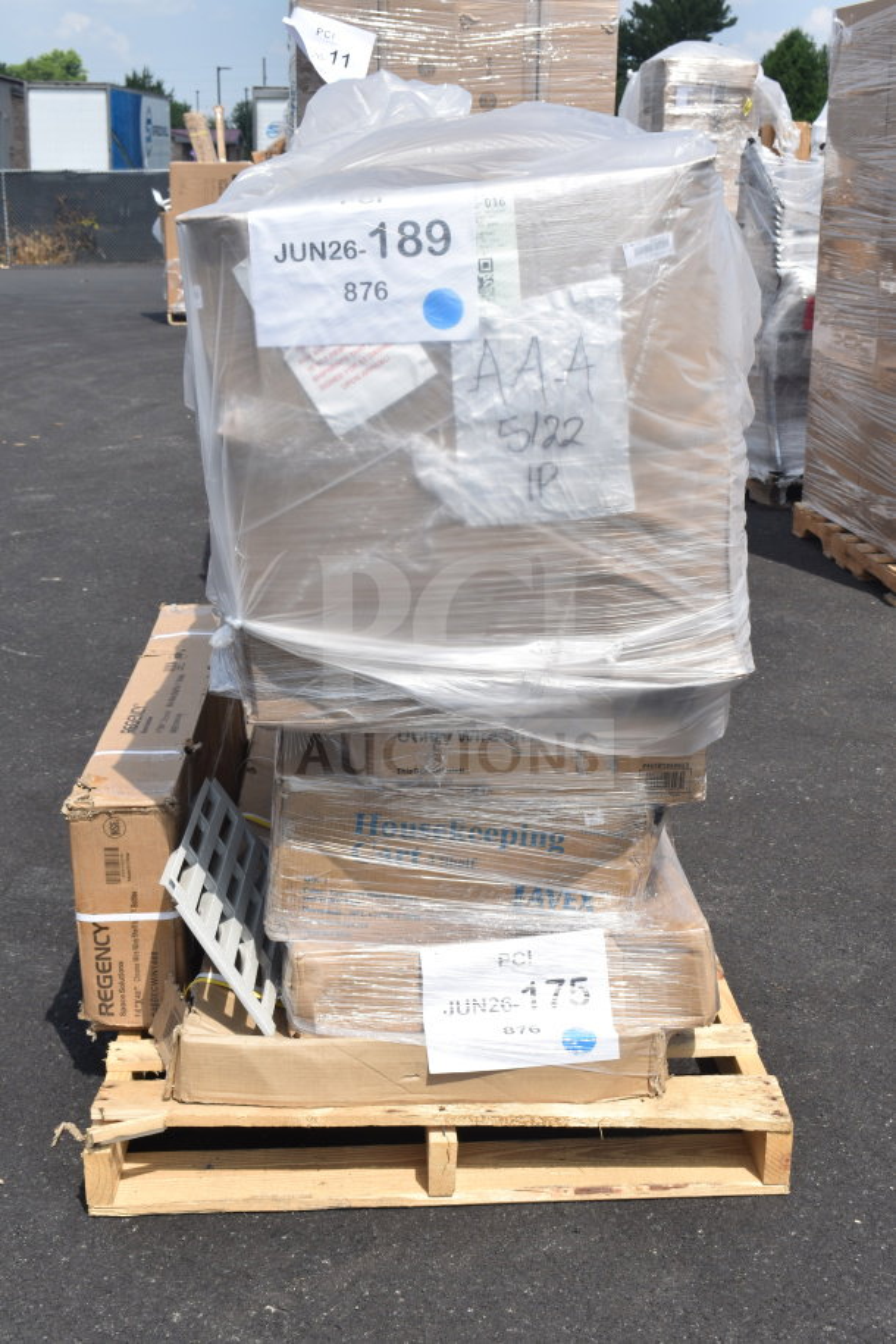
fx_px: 1680
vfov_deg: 43.6
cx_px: 448
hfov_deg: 29.9
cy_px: 672
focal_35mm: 45
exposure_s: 1/320
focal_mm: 30
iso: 200
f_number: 9
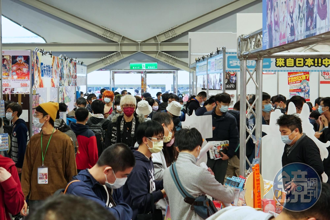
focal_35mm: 45
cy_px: 110
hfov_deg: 43.6
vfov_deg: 29.9
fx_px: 413
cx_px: 165
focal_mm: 30
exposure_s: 1/60
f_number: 4
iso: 320
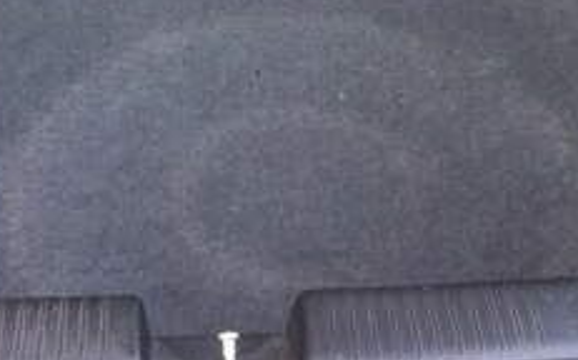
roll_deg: -2.9
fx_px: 1385
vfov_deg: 13.5
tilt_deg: -25.3
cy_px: -251
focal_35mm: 88
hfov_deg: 23.6
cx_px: 268
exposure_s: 1/33
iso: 64
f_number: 2.2
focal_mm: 4.15
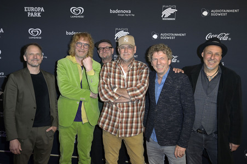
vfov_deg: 37.8
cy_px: 82
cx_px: 124
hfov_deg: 54.5
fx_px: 240
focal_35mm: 35
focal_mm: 35
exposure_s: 1/250
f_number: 5.6
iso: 800
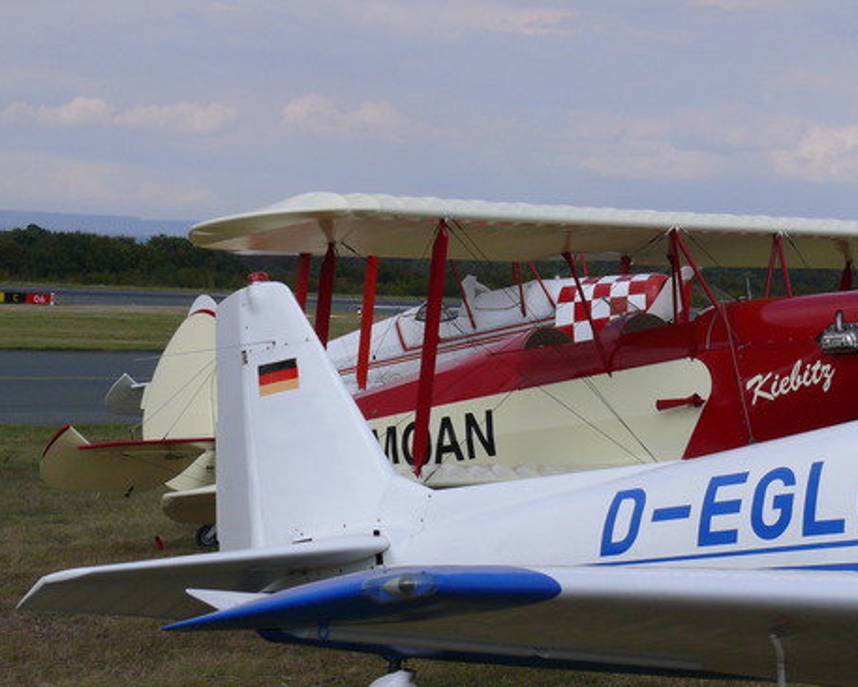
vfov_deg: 12.5
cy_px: 274
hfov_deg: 15.5
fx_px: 3125
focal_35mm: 123
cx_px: 693
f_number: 5
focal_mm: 15.2
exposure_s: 1/800
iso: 100
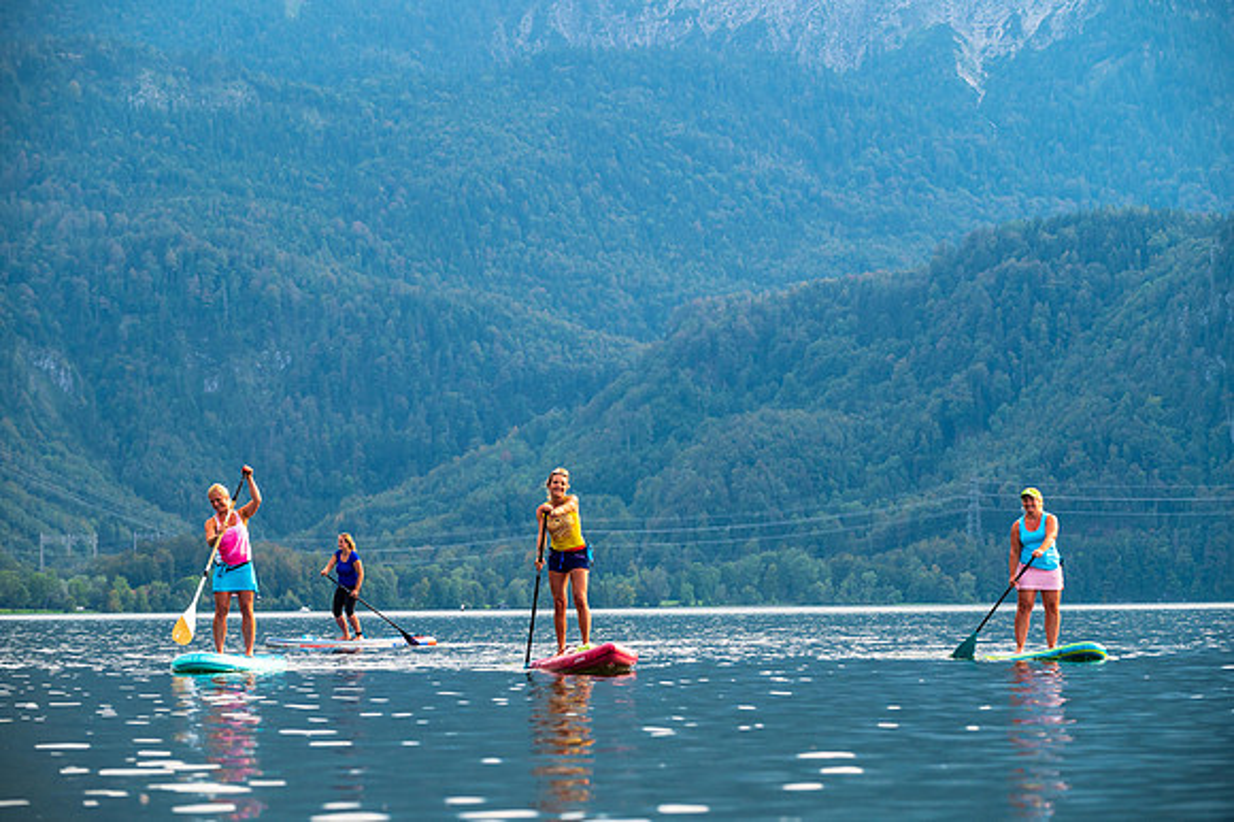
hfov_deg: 15.8
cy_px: 411
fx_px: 4453
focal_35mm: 130
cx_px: 617
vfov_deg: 10.5
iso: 400
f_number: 6.3
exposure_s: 1/500
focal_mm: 130
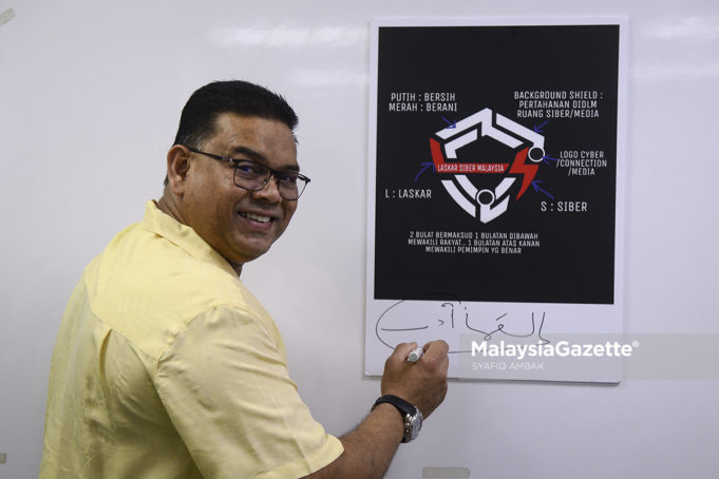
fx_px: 1198
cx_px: 360
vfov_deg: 22.6
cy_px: 240
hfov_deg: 33.4
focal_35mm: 60
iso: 1000
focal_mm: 60
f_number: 3.2
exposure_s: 1/160
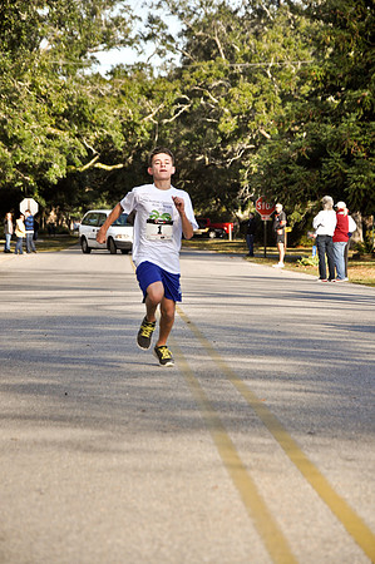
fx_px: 2466
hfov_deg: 8.7
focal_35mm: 158
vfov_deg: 13.1
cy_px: 282
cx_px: 188
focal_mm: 105
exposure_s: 1/800
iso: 400
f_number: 7.1
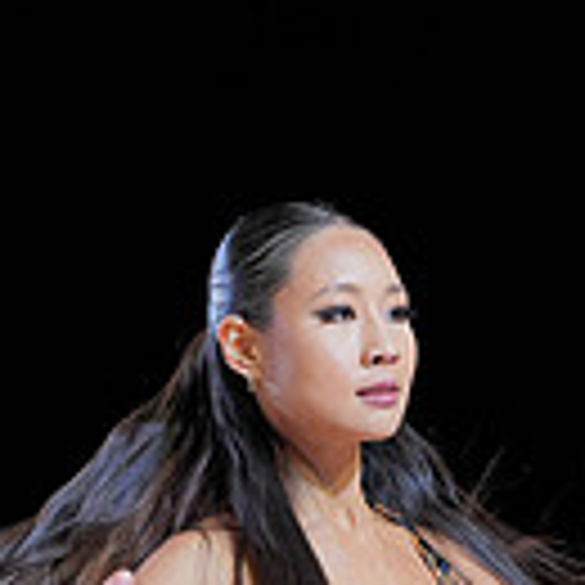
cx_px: 398
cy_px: 1030
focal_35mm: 509
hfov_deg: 3.4
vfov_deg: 3.4
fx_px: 9732
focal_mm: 134
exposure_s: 1/400
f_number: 4.5
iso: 800
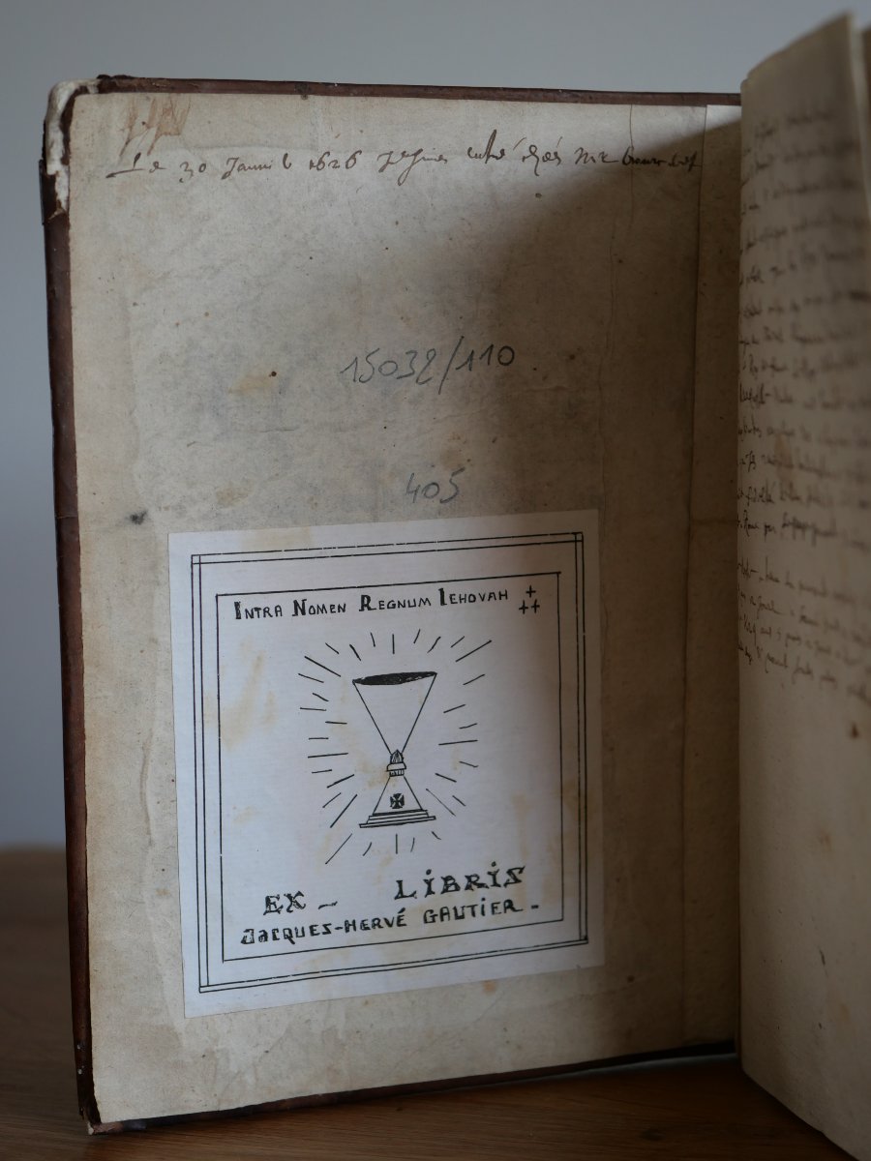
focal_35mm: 60
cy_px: 580
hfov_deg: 24.4
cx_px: 436
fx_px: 2013
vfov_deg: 32.2
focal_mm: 30
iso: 320
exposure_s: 1/60
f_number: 2.8
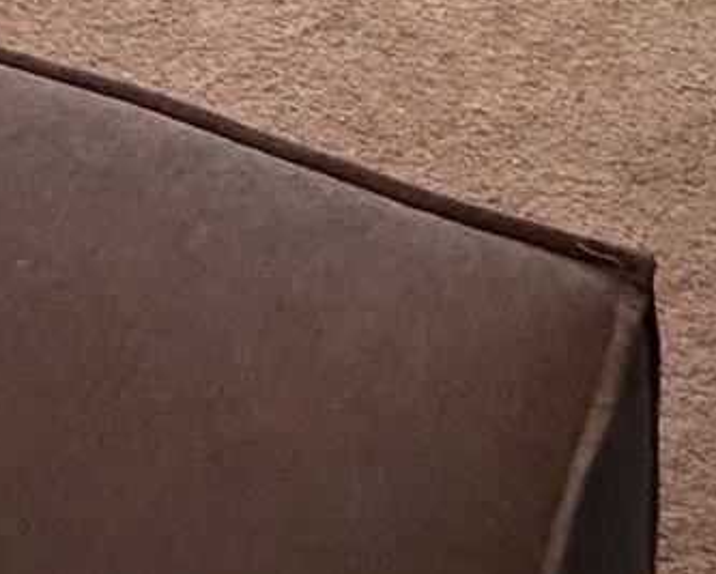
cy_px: -944
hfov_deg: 22.7
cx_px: 378
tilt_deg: -11.2
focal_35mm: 84
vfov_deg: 12.5
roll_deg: +1.8
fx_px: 1782
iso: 1000
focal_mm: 2.22
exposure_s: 1/60
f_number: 2.2
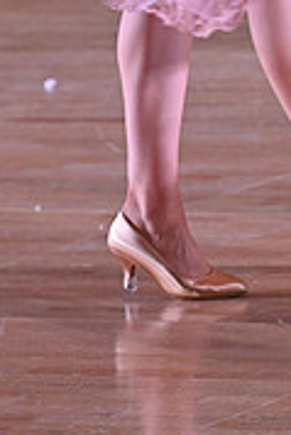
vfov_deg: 4.3
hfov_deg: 2.9
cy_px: -230
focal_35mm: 472
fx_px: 5711
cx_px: 165
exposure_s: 1/400
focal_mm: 145
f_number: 5
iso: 5000
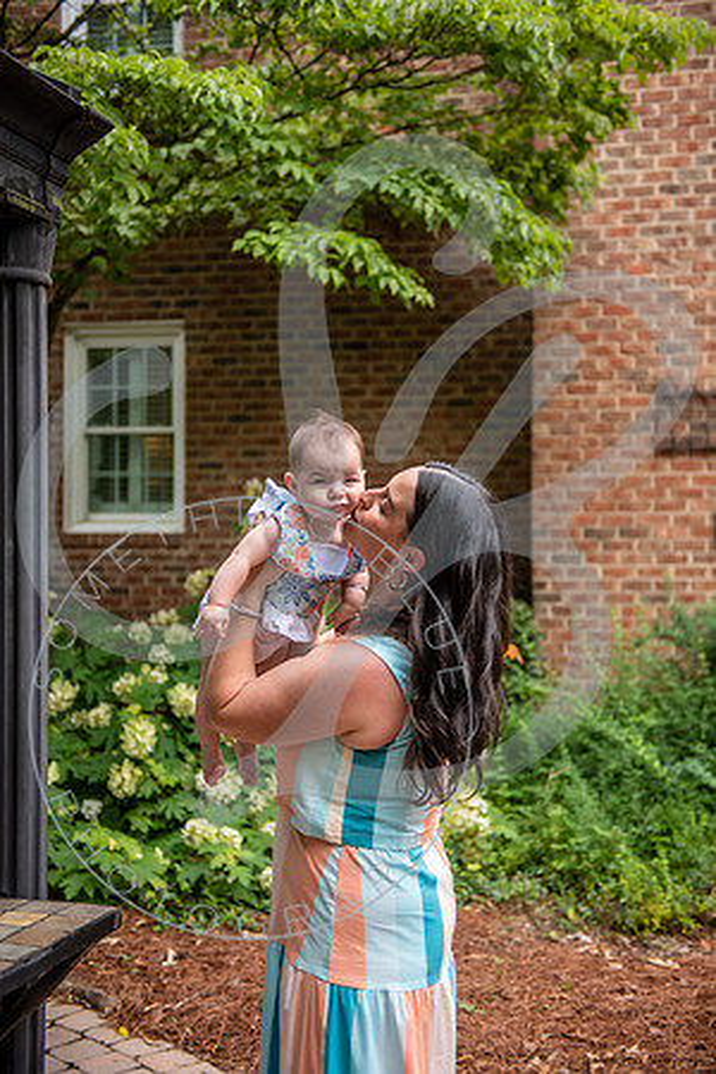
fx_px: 1313
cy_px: 537
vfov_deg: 44.5
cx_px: 358
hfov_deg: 30.5
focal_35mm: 44
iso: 200
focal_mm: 44
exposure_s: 1/800
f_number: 2.8
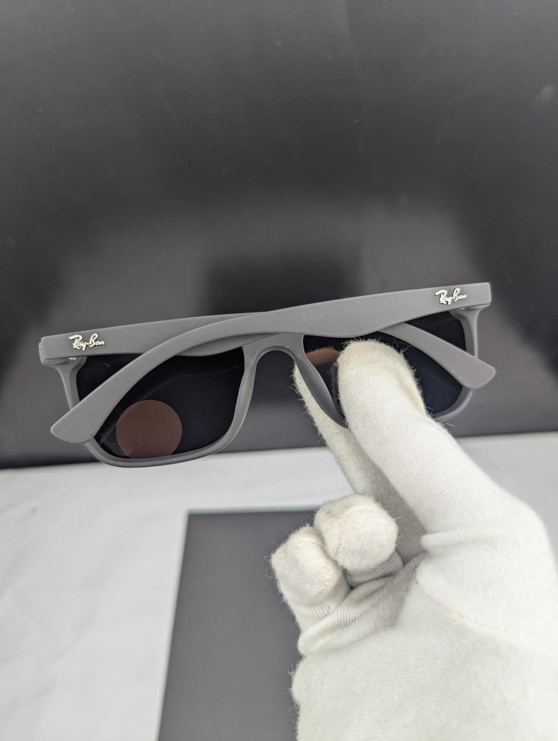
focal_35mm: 24
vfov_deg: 71.5
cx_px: 279
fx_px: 514
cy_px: 370
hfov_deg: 56.9
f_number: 1.85
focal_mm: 6.81
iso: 74
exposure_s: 1/200
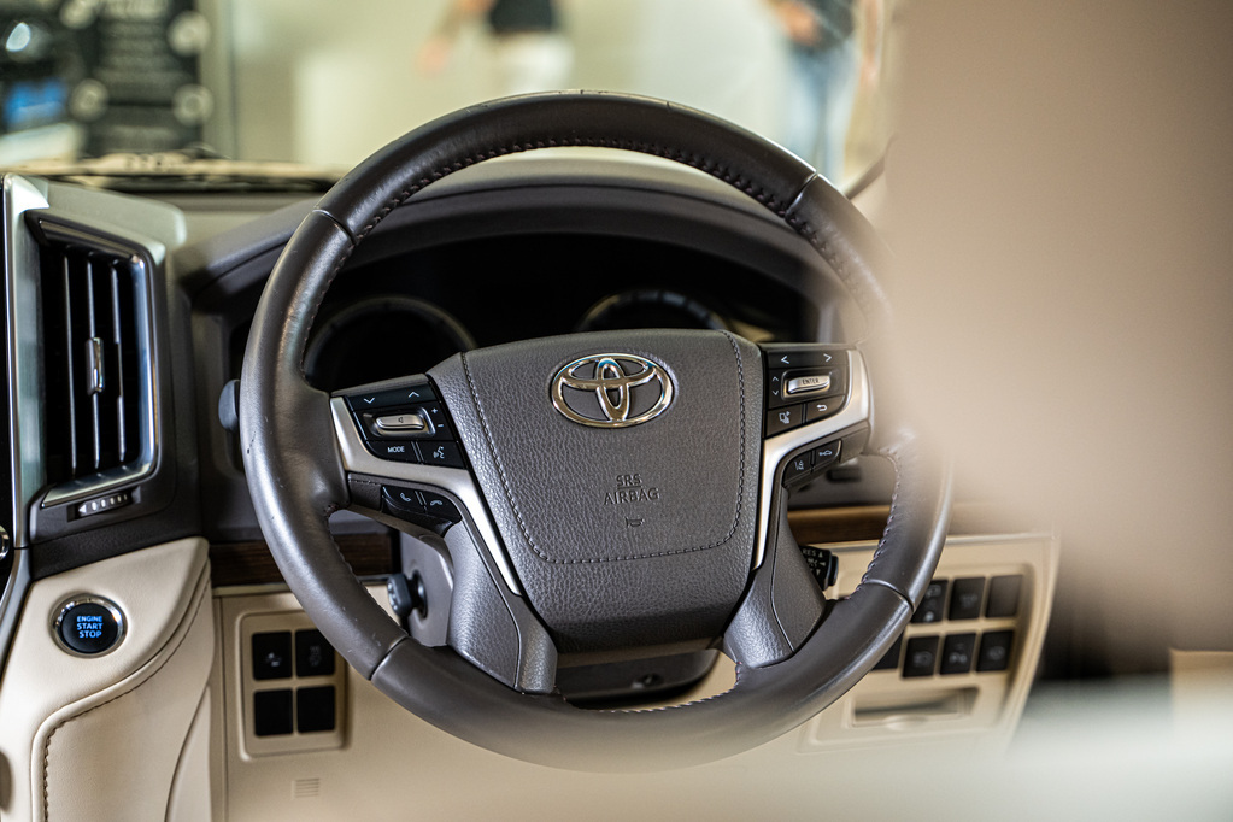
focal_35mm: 61
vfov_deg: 22.3
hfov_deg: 32.9
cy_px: 411
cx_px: 616
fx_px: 2089
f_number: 2.8
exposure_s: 1/125
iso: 1600
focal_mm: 61
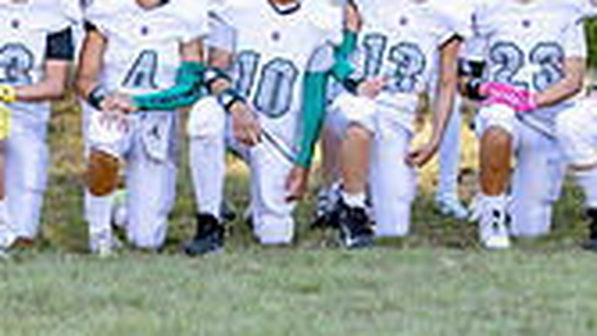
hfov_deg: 11.3
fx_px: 3024
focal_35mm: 191
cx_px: 272
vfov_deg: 6.4
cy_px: 64
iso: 100
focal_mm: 50
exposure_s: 1/1000
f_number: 1.2
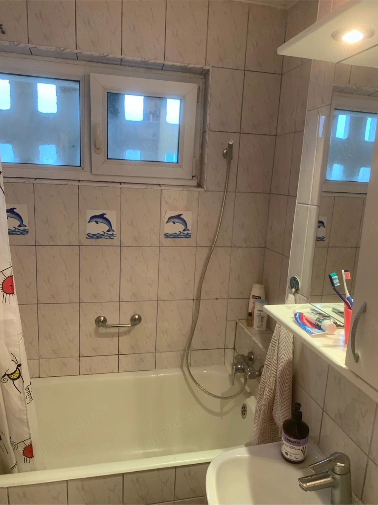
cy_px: 252
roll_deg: -3.1
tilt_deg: -11.6
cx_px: 189
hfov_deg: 53.0
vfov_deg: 67.3
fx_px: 379
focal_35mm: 26
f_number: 1.8
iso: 160
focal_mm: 4.25
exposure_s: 1/50
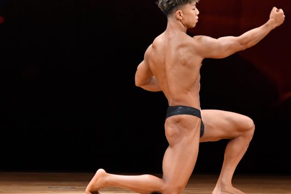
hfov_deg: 5.1
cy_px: 78
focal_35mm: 405
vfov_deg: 3.4
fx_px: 3273
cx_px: 174
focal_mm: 190
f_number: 5.6
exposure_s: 1/400
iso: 4000
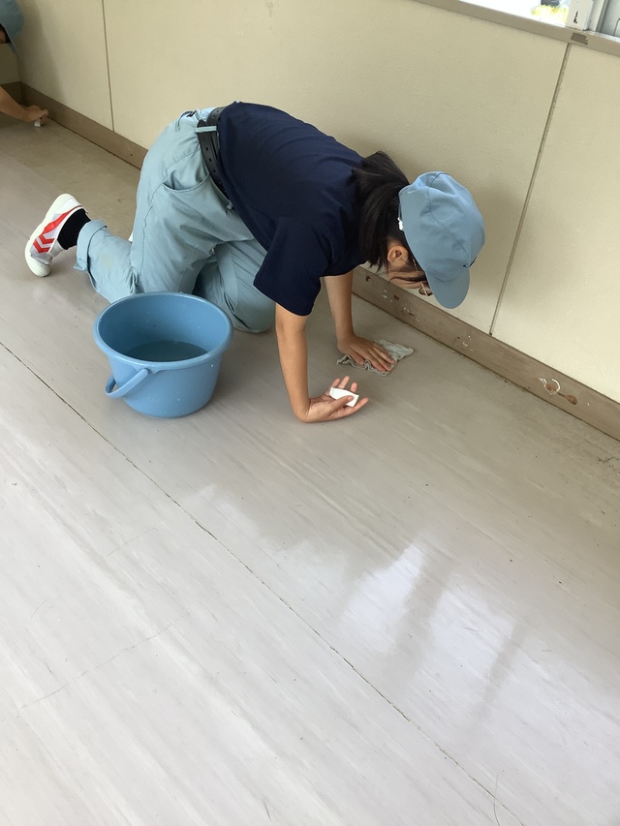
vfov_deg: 58.3
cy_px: 413
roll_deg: -5.1
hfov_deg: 45.5
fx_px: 740
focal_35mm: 31
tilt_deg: -39.3
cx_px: 310
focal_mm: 3.3
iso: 32
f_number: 2.4
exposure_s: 1/120
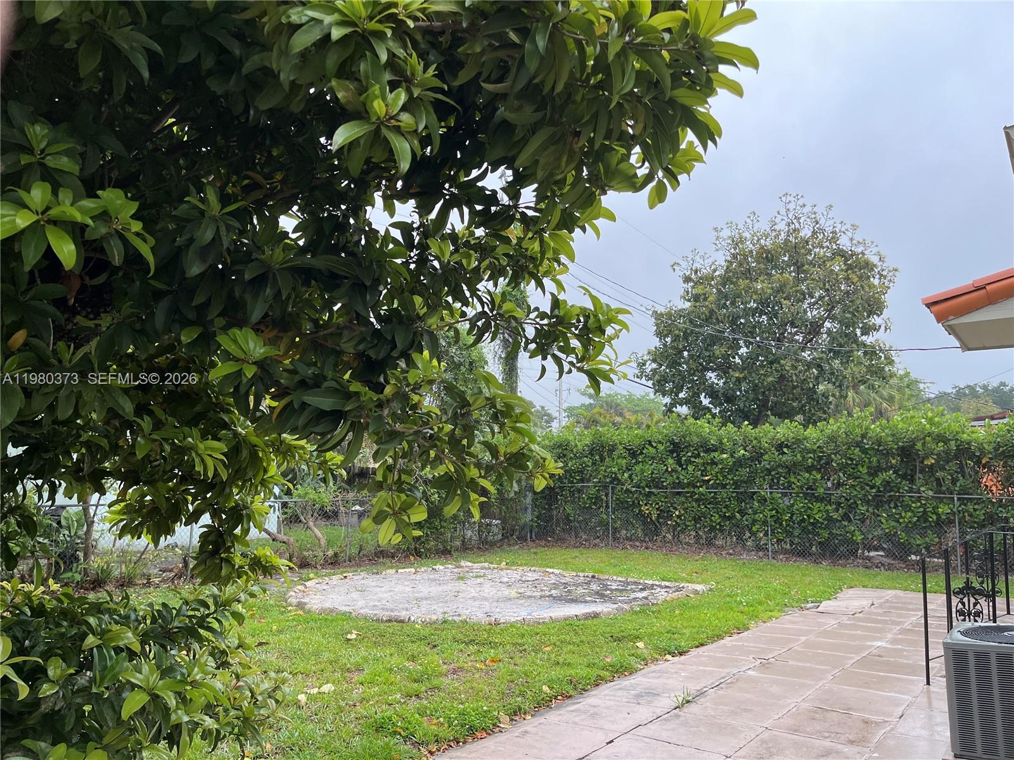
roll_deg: -0.3
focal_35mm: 26
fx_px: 762
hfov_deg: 67.3
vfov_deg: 53.1
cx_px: 507
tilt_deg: +6.1
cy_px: 380
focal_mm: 5.1
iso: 50
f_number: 1.6
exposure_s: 1/742
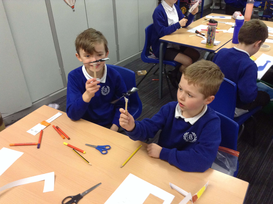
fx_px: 260
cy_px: 102
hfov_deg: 55.4
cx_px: 136
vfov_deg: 42.8
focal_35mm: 33
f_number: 2.4
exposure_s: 1/25
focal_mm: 3.3
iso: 200
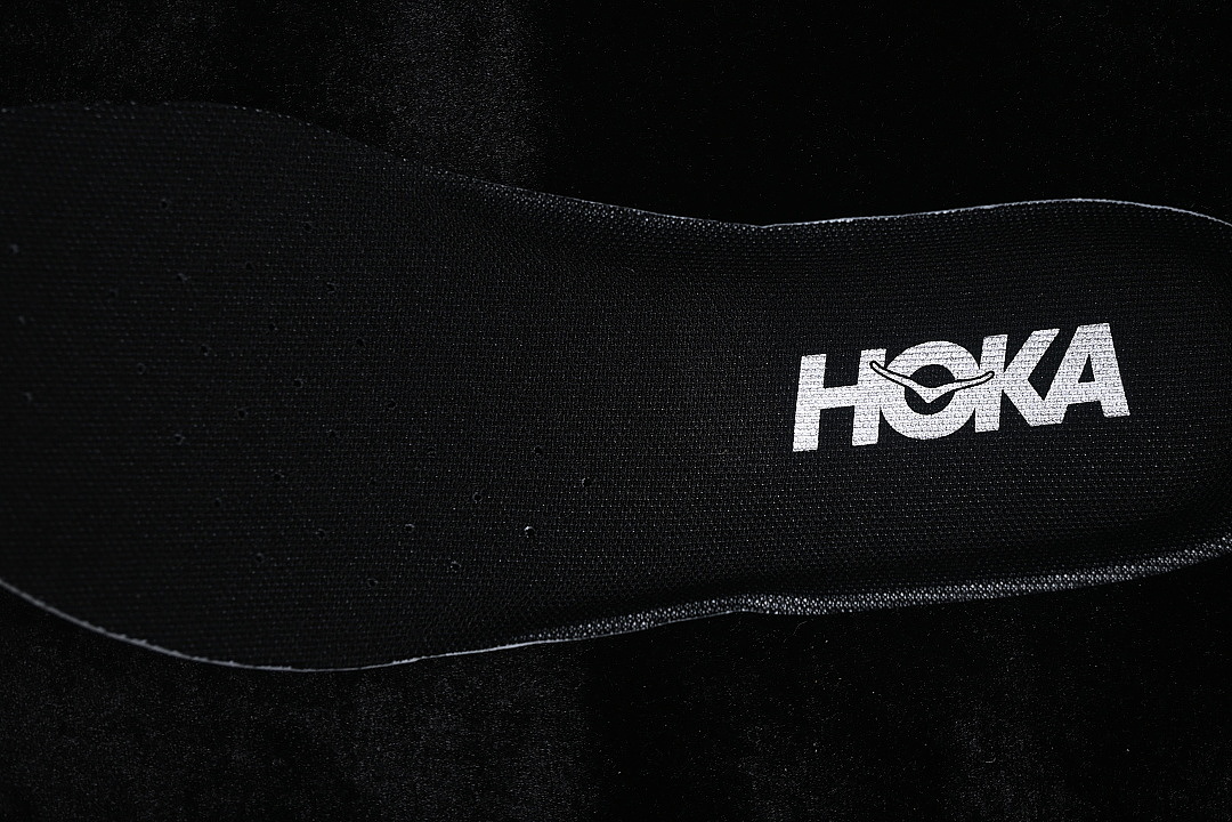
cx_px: 616
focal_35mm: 75
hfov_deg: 27.0
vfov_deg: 18.2
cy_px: 411
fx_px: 2566
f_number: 6.3
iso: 160
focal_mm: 50
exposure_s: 1/60
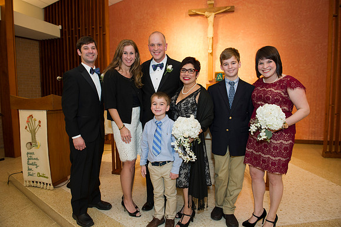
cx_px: 170
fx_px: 227
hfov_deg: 73.8
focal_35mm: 24
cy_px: 114
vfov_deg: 53.1
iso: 1600
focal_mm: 24
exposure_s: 1/160
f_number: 4.5
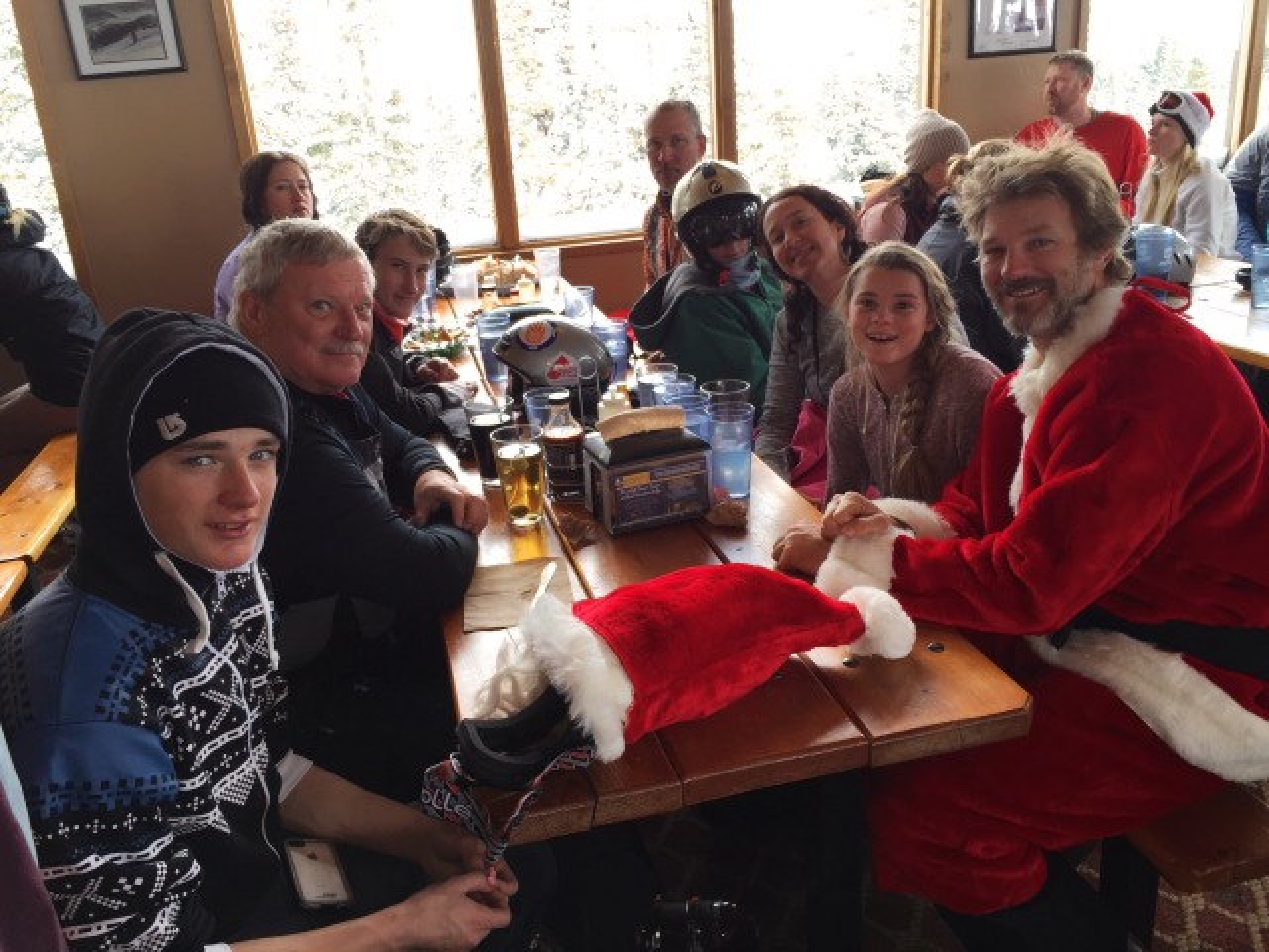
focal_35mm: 29
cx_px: 634
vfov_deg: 48.2
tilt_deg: -19.0
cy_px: 476
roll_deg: +4.7
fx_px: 1063
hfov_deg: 61.7
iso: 32
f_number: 2.2
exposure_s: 1/64
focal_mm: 4.15
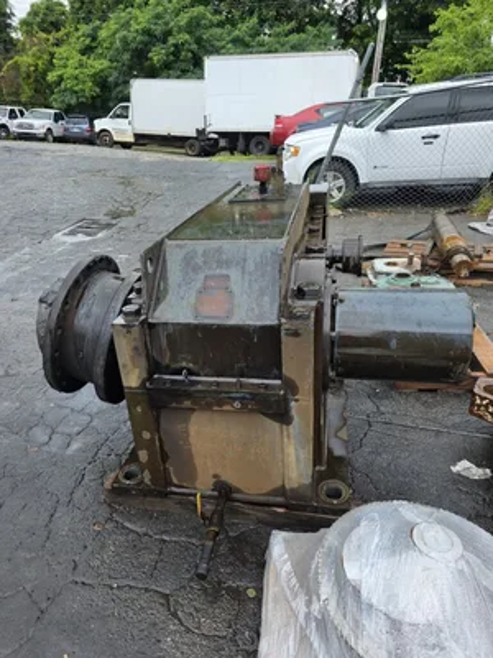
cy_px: 329
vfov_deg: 73.9
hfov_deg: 58.9
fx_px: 437
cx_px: 246
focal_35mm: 23
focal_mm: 6.3
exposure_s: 1/120
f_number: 1.7
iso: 12
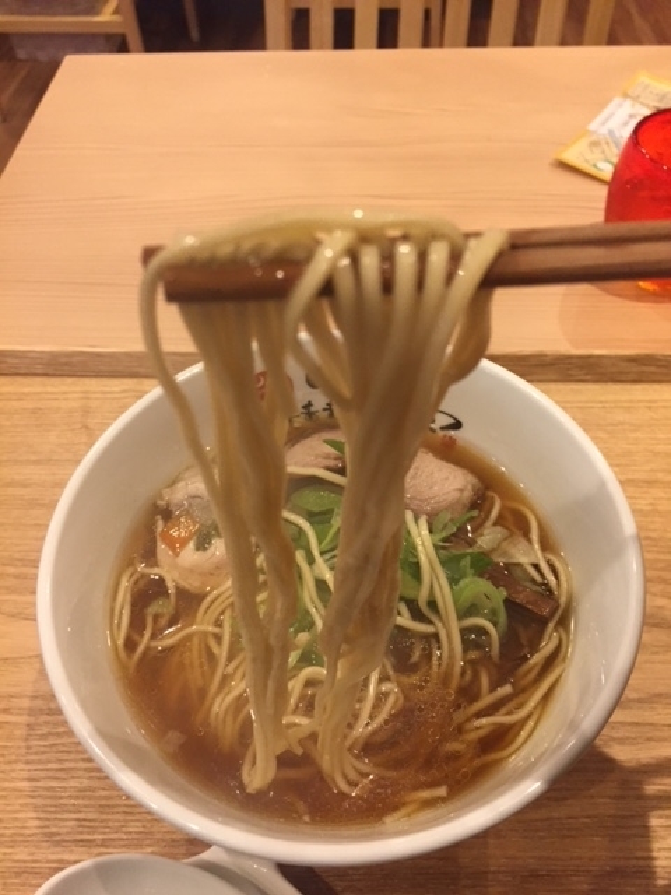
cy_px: 448
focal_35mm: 29
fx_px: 750
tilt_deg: -50.2
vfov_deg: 61.7
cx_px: 336
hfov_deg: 48.2
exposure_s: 1/30
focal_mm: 4.15
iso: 160
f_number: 2.2
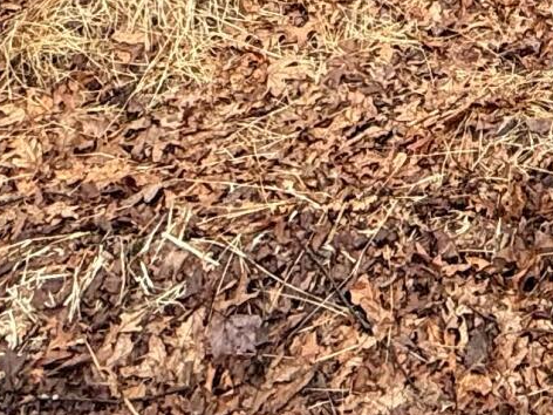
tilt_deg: -5.3
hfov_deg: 19.0
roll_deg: -5.5
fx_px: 1422
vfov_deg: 12.0
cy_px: -680
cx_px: 863
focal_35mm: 89
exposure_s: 1/121
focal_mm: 2.22
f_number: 2.2
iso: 50
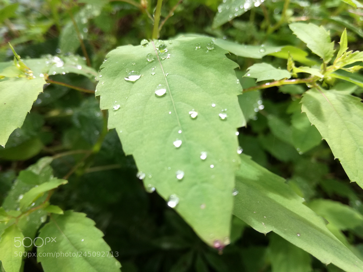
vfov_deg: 51.4
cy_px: 136
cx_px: 182
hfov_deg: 65.3
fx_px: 283
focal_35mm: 27
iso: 64
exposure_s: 1/100
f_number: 2
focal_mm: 3.79
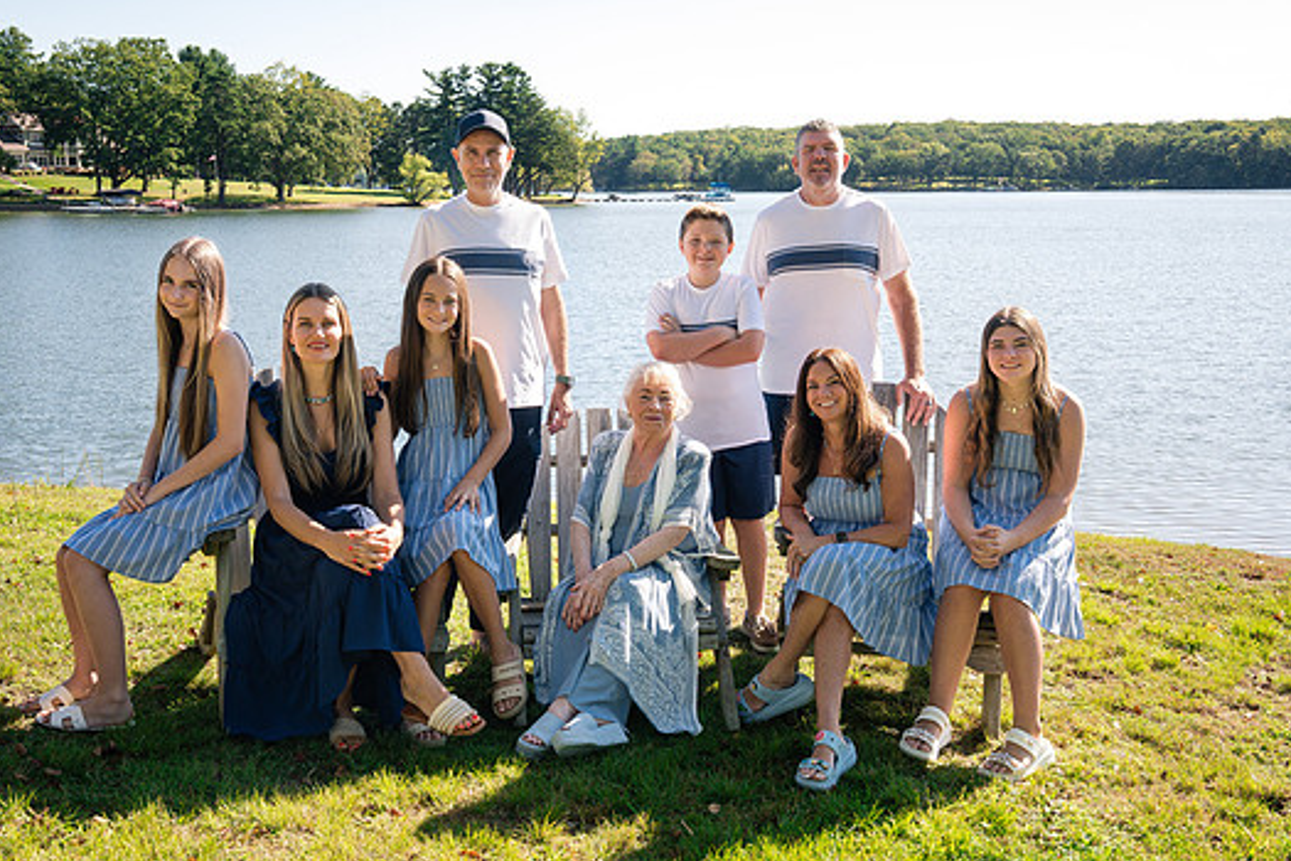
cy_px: 432
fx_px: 1506
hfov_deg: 46.4
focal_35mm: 42
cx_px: 602
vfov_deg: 31.9
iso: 400
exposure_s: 1/250
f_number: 8
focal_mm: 38
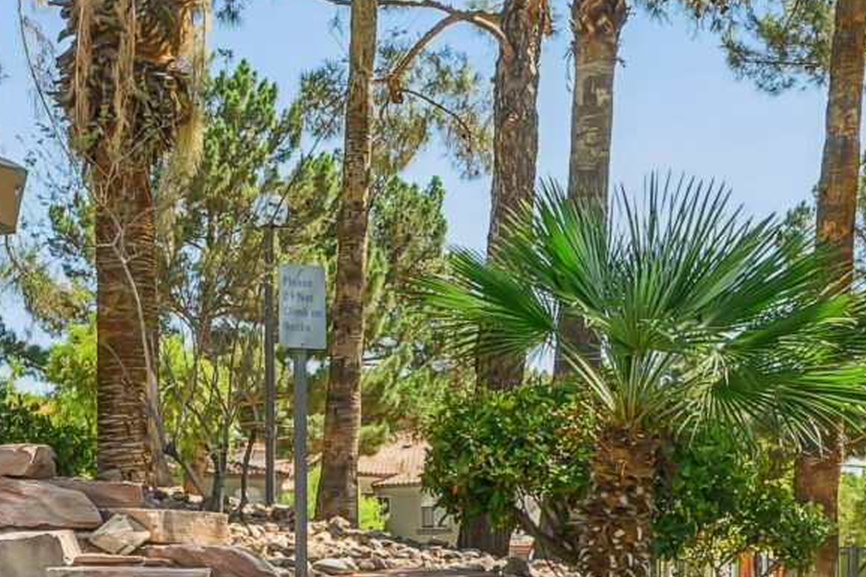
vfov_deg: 21.2
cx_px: 25
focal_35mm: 62
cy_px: 564
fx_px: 1491
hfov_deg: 30.4
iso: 100
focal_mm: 14
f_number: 11
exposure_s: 1/40
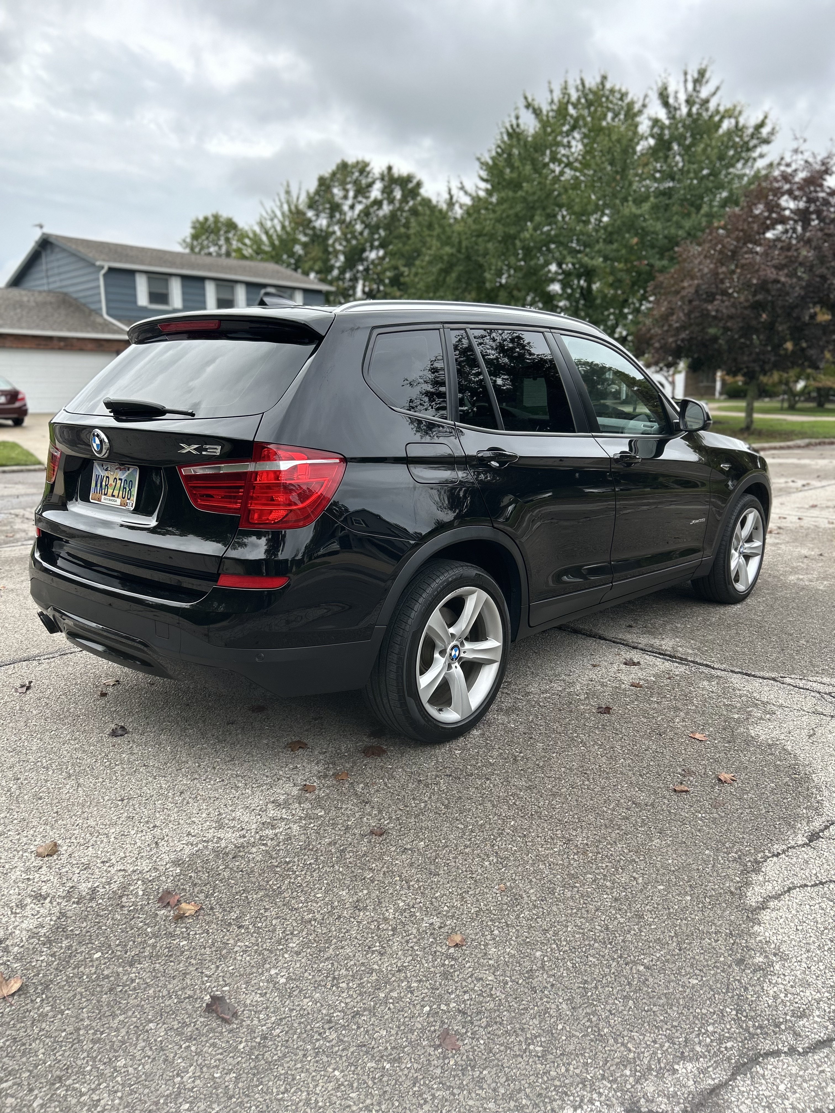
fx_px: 836
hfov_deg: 53.1
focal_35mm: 26
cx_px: 418
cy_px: 556
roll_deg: +1.4
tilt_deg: -10.8
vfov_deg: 67.3
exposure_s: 1/887
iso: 50
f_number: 1.5
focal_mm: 5.7
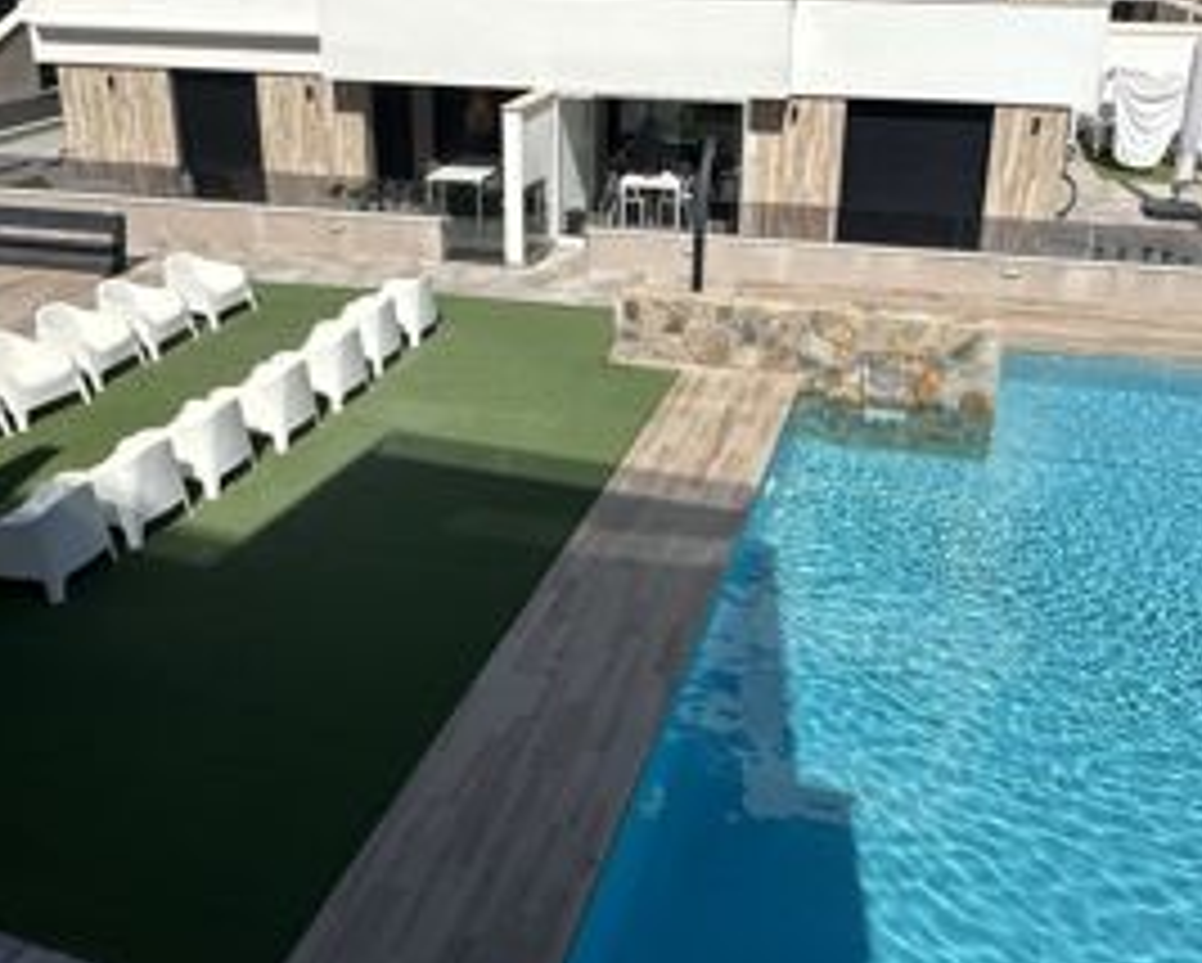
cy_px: 392
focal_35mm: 36
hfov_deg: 50.2
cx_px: 637
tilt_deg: -20.9
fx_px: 1282
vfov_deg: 41.0
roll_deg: -0.6
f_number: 2.2
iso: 50
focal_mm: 2.22
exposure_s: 1/4464
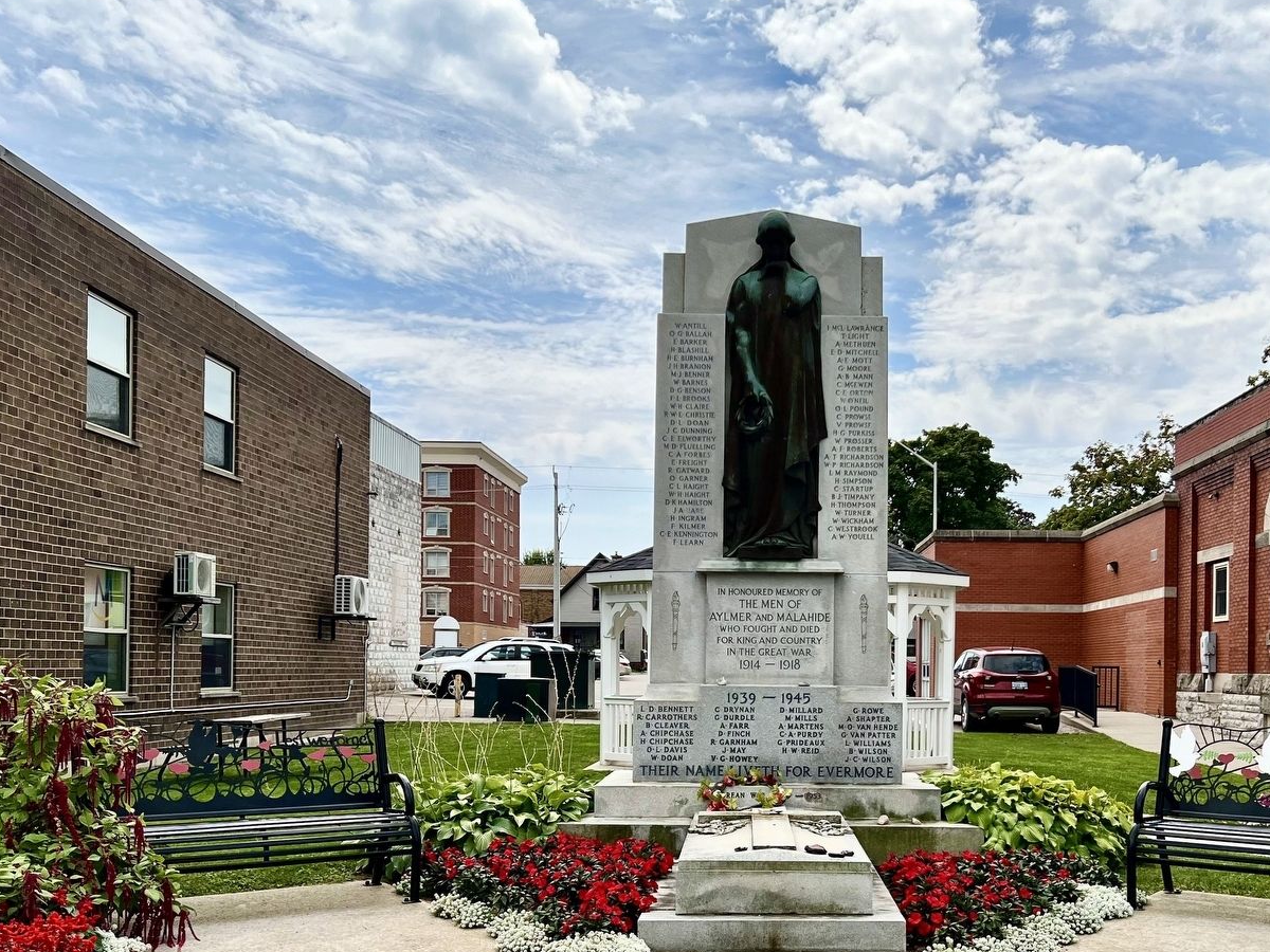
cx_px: 762
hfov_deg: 47.6
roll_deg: -0.2
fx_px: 1431
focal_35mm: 39
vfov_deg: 36.4
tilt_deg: +1.1
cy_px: 648
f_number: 1.5
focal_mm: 5.7
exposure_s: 1/6579
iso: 50
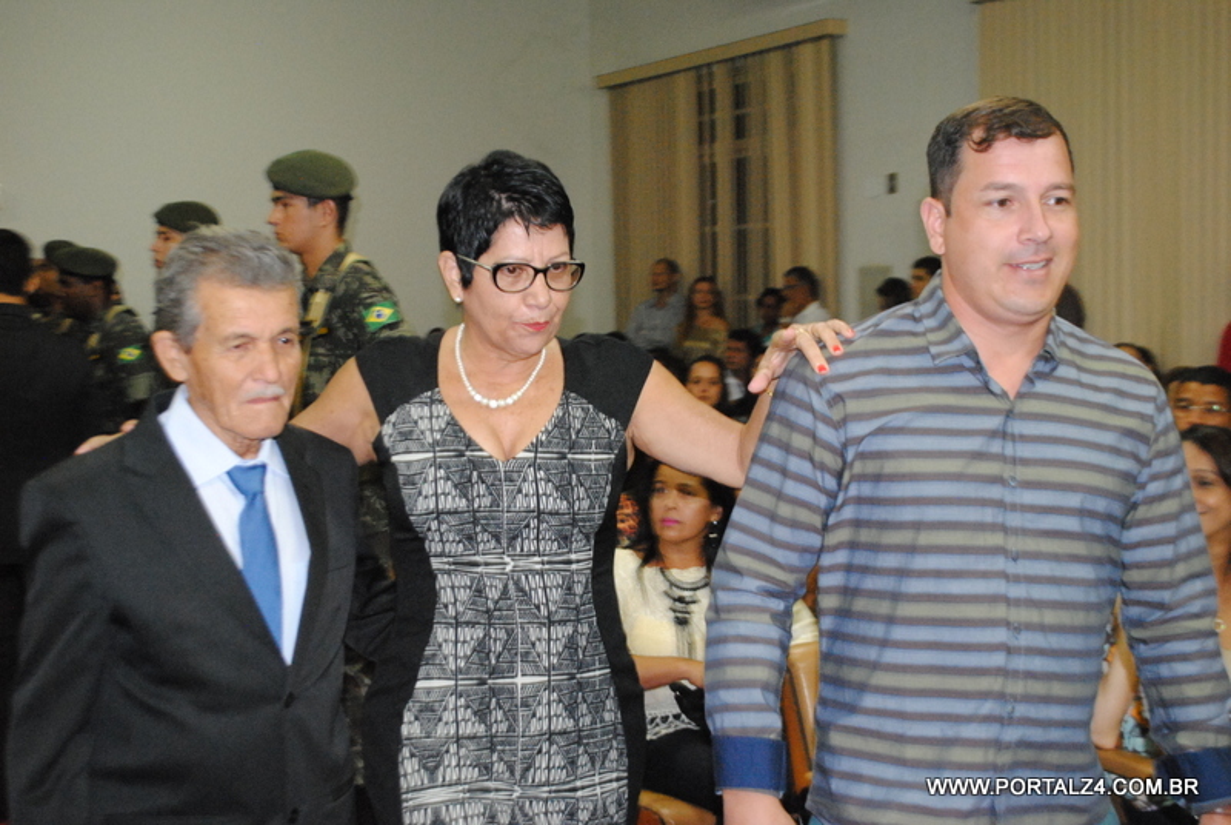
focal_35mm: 48
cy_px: 412
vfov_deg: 28.2
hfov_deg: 41.1
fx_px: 1644
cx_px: 616
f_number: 4.8
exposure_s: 1/40
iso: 1600
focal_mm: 32
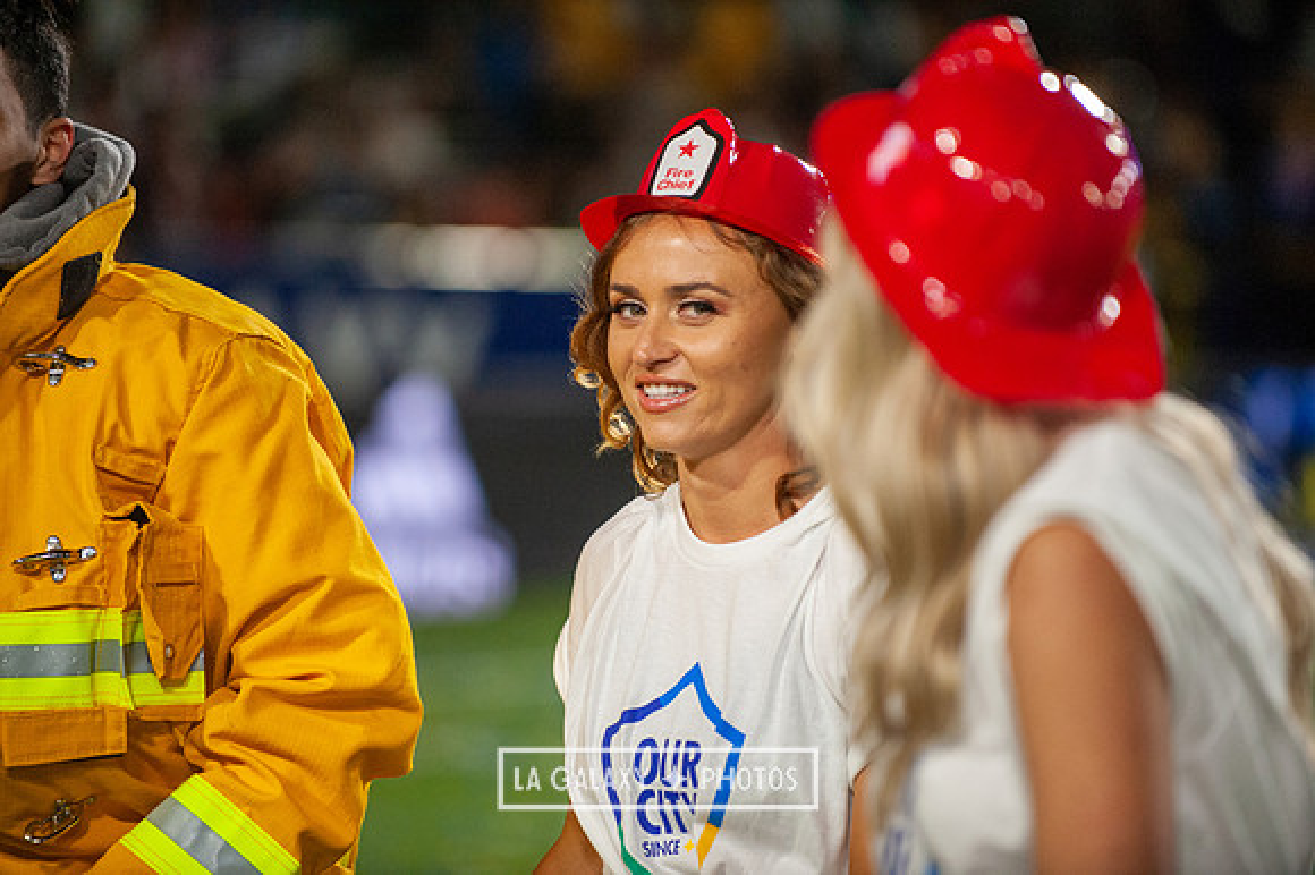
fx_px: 7301
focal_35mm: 200
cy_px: 438
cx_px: 658
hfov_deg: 10.3
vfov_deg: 6.9
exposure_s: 1/2500
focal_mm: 200
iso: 3200
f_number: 2.8
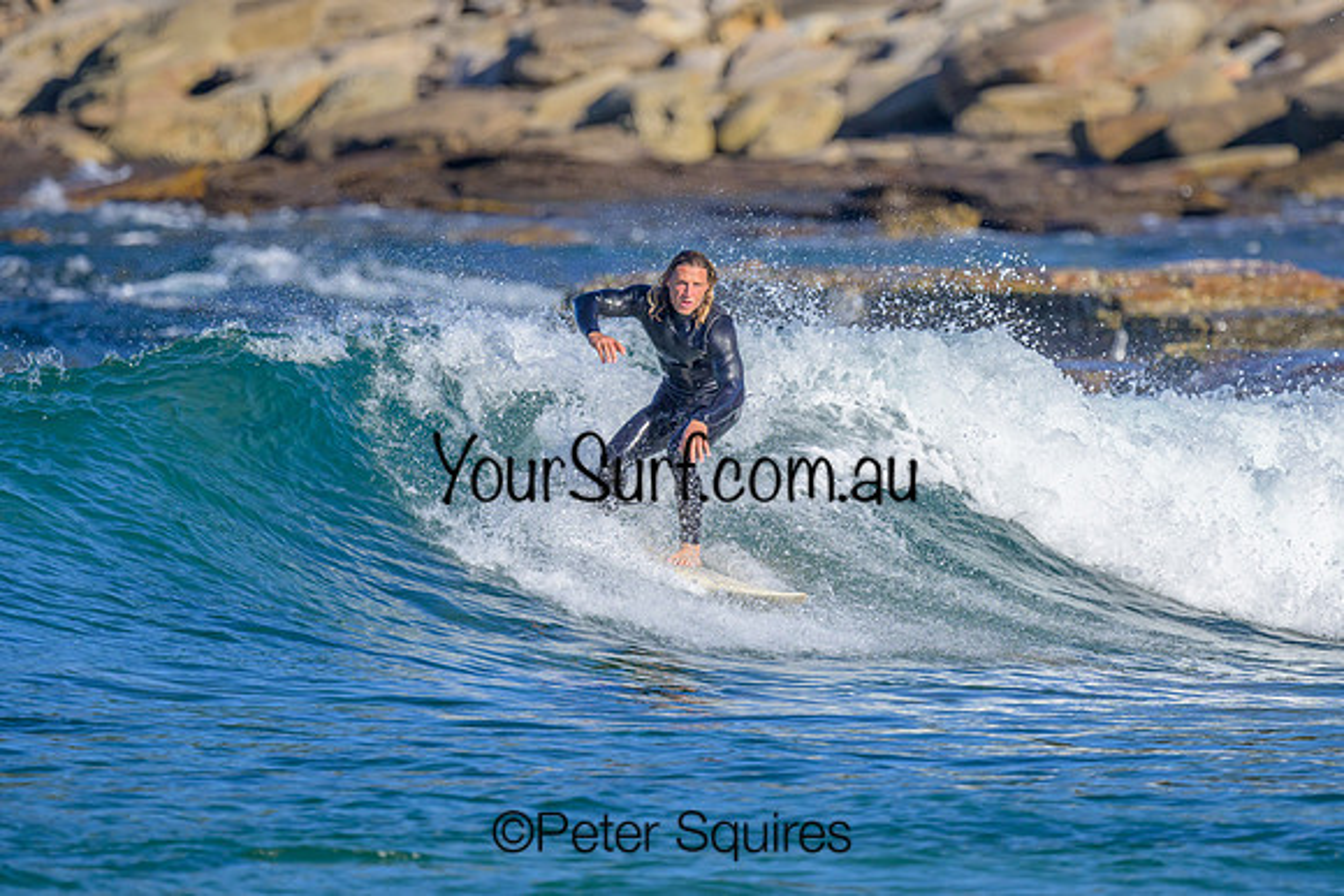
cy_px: 399
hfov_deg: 1.9
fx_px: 40965
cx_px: 719
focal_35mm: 1097
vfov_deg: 1.3
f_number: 6.3
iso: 360
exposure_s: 1/2000
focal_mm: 800
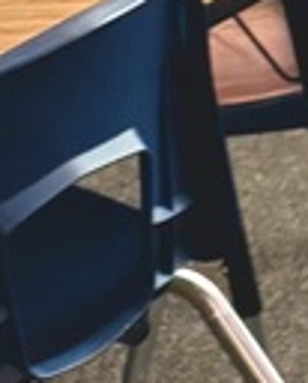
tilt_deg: -20.7
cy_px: -156
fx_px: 2123
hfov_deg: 6.9
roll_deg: -0.2
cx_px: 1115
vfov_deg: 10.0
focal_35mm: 187
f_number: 1.78
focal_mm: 6.76
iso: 800
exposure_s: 1/60
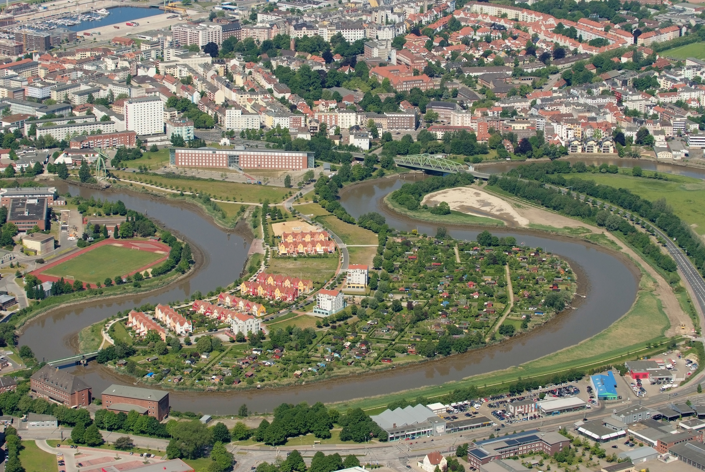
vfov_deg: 13.1
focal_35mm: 105
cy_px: 236
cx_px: 352
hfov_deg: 19.4
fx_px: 2058
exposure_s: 1/1600
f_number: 6.3
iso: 500
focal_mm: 70
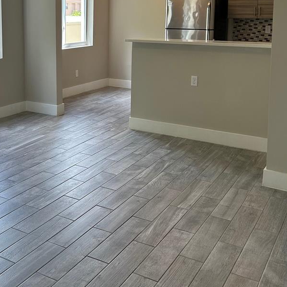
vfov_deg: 35.6
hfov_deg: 36.2
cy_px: 58
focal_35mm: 46
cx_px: 86
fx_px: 431
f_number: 1.5
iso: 64
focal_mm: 5.7
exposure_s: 1/120
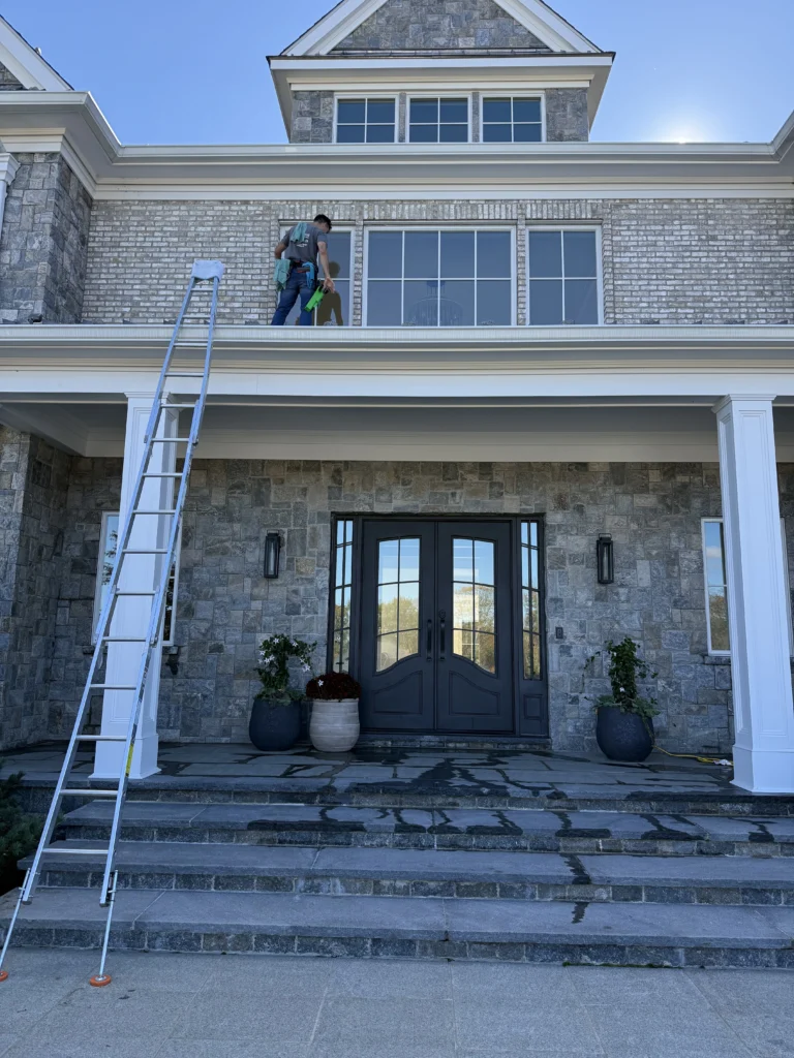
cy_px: 529
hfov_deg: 56.8
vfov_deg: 71.6
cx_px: 397
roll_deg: -1.3
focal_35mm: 24
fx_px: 734
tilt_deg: +11.1
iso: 100
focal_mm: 6.76
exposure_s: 1/1385
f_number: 1.78
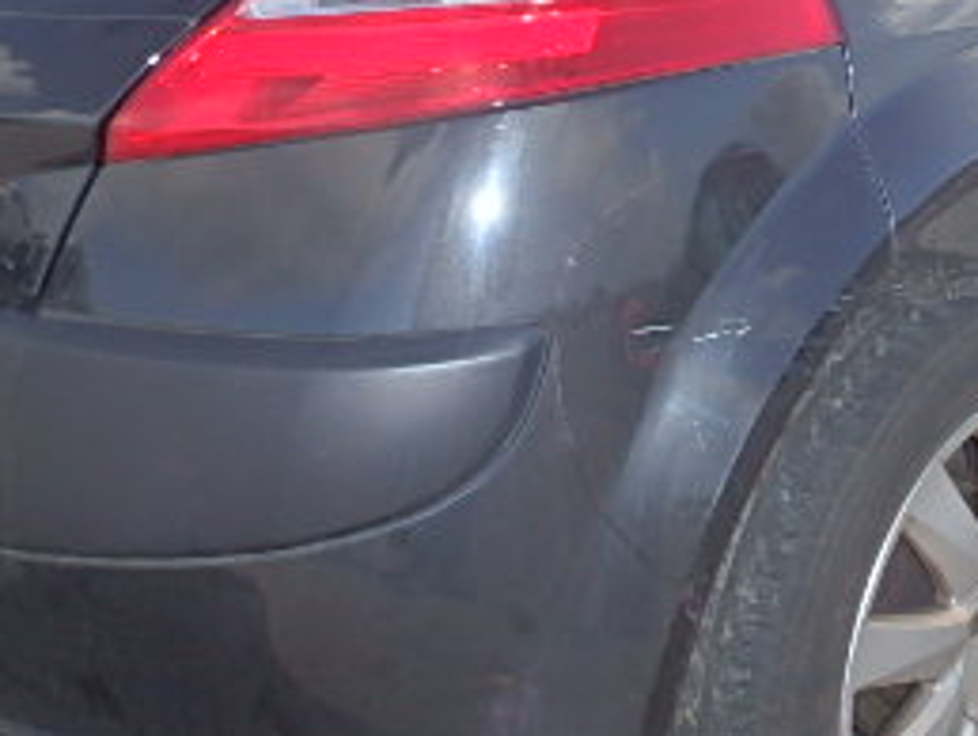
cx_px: 781
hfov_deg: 35.6
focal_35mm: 52
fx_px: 1471
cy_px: 118
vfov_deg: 27.4
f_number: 3.5
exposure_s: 1/640
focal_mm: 3.7
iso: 125
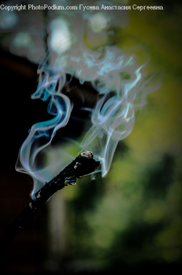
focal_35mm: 158
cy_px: 138
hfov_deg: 8.7
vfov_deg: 13.1
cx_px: 91
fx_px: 1198
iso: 100
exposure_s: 1/125
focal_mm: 105
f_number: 5.6
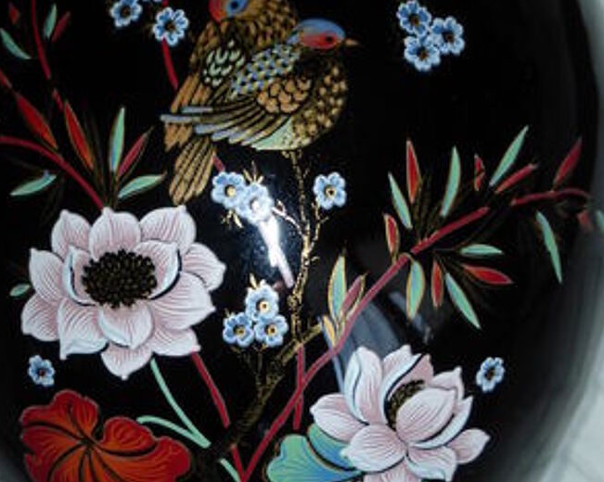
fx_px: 893
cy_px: 216
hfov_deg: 36.7
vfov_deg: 30.2
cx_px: 173
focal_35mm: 50
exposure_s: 1/60
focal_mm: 4.3
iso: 250
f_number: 3.3
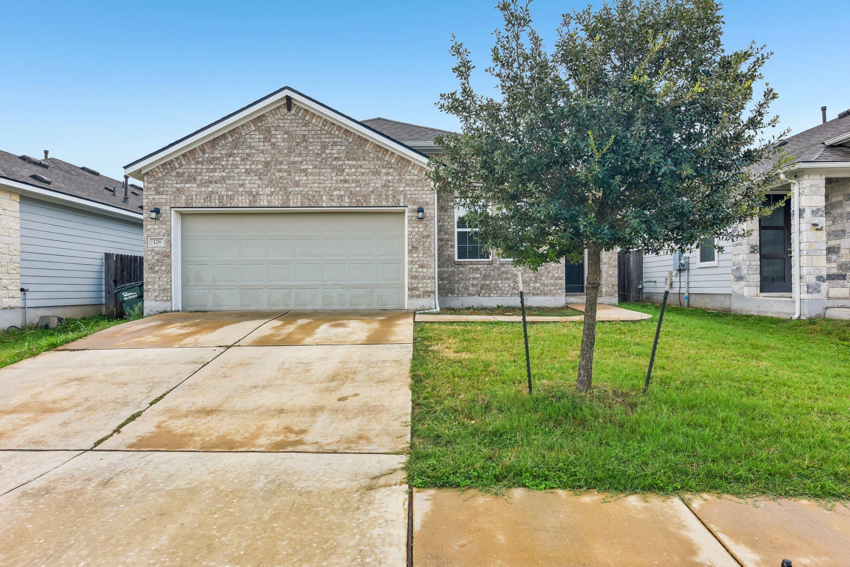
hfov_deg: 78.6
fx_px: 519
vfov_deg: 57.2
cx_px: 425
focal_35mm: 22
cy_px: 284
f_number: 8
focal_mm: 22
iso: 100
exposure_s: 1/200
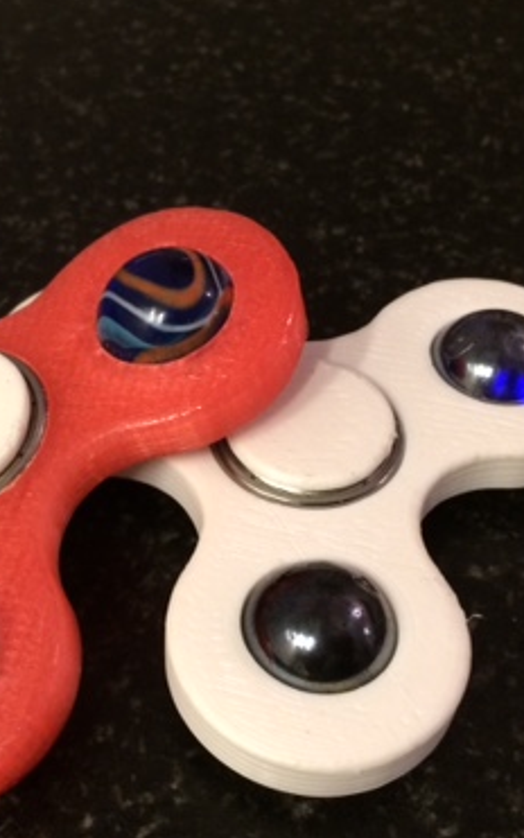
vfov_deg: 38.2
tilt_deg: -48.2
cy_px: 456
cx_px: 147
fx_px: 1211
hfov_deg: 24.2
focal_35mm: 53
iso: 250
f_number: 2.2
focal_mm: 4.15
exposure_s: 1/33
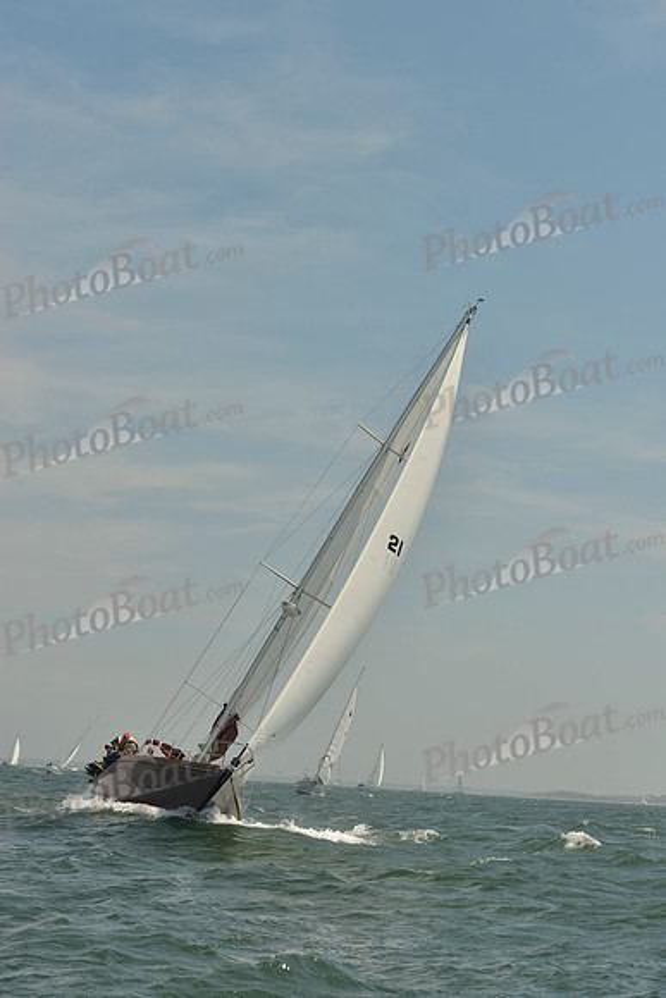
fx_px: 1941
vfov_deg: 28.8
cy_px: 499
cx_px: 333
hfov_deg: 19.5
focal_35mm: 70
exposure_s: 1/1250
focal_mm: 70
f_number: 8
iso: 200
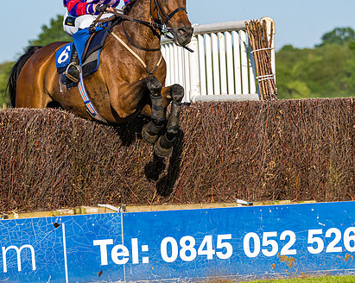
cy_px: 112
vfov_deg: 6.1
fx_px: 2645
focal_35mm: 252
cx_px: 110
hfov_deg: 7.7
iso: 200
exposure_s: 1/1250
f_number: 4
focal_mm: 120
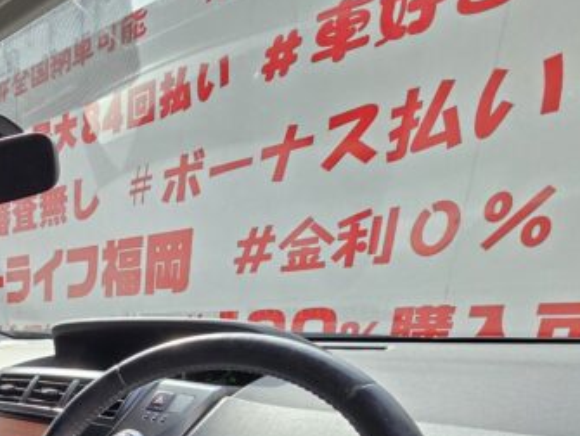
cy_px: 510
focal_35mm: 31
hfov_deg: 43.7
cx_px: -69
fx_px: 520
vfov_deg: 36.3
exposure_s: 1/225
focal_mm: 2.2
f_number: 2.2
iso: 50
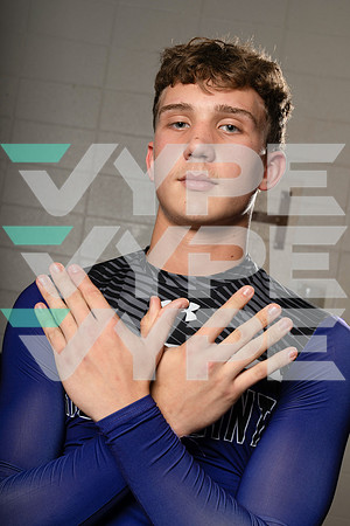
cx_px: 175
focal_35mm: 70
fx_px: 1021
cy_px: 263
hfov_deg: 19.5
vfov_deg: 28.8
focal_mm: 70
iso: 125
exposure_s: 1/250
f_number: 11
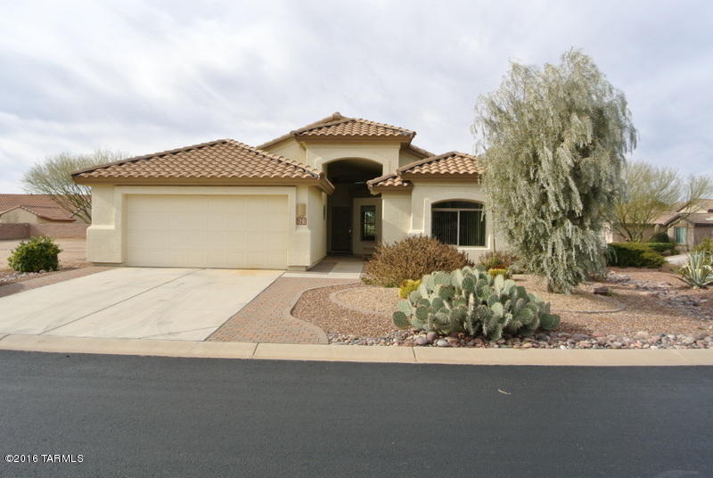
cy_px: 239
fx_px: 536
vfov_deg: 48.1
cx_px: 356
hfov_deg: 67.3
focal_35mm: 27
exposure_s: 1/60
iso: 100
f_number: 13
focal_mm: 10
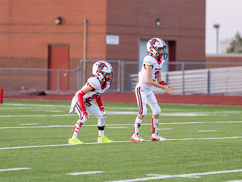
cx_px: 138
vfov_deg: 5.0
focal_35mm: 296
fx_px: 2069
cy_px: 72
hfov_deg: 6.7
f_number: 2.8
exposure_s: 1/1250
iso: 500
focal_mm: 200
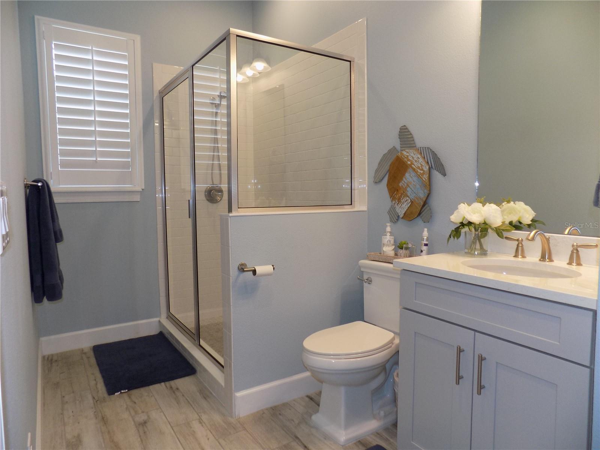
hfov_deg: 73.9
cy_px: 225
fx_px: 399
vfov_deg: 58.9
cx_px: 300
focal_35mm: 23
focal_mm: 4
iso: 125
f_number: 3.1
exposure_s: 1/30
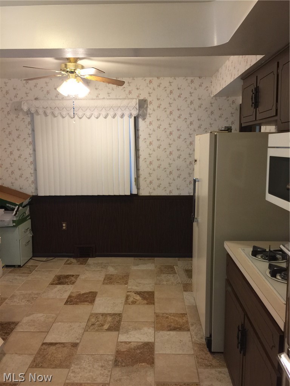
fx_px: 324
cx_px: 145
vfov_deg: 61.7
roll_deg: +0.5
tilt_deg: -7.0
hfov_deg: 48.2
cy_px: 193
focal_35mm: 29
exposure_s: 1/15
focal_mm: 4.15
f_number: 2.2
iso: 64
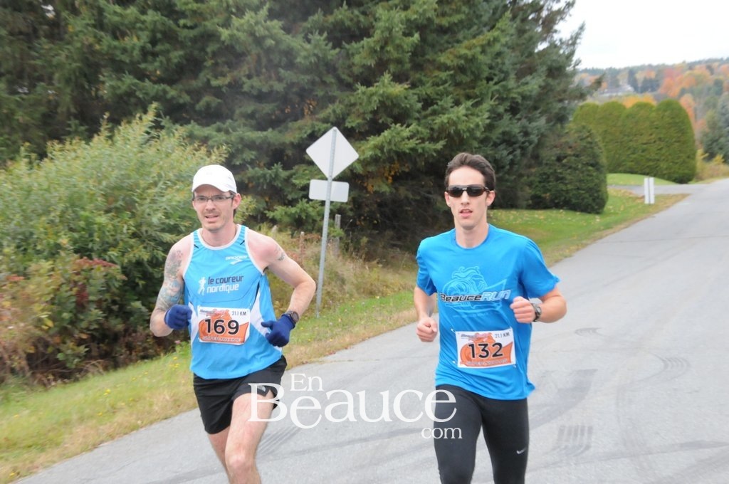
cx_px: 364
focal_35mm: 128
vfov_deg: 10.7
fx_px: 2579
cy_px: 242
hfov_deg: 16.1
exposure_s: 1/320
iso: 2500
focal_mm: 85
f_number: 13
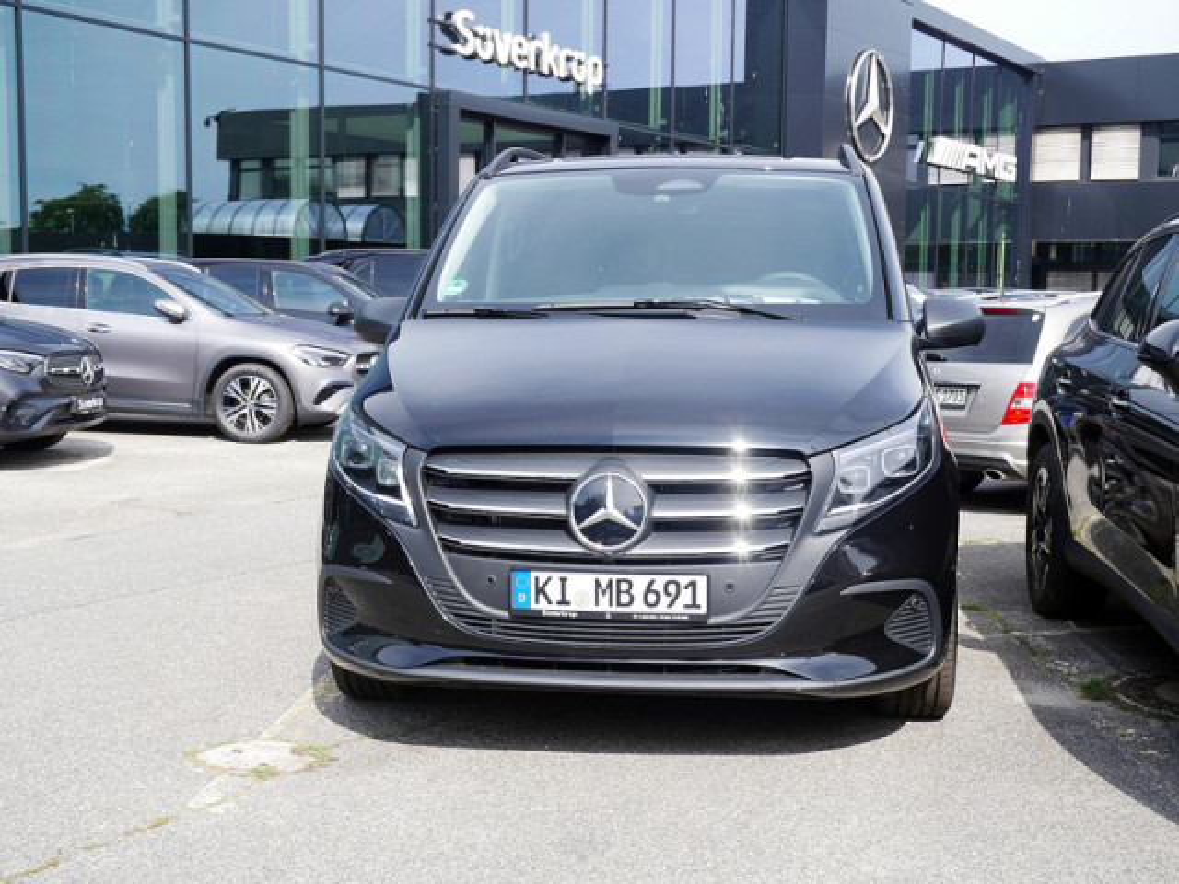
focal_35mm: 44
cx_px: 590
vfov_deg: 32.9
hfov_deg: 42.9
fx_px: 1499
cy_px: 442
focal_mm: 22
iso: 200
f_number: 6.3
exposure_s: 1/250
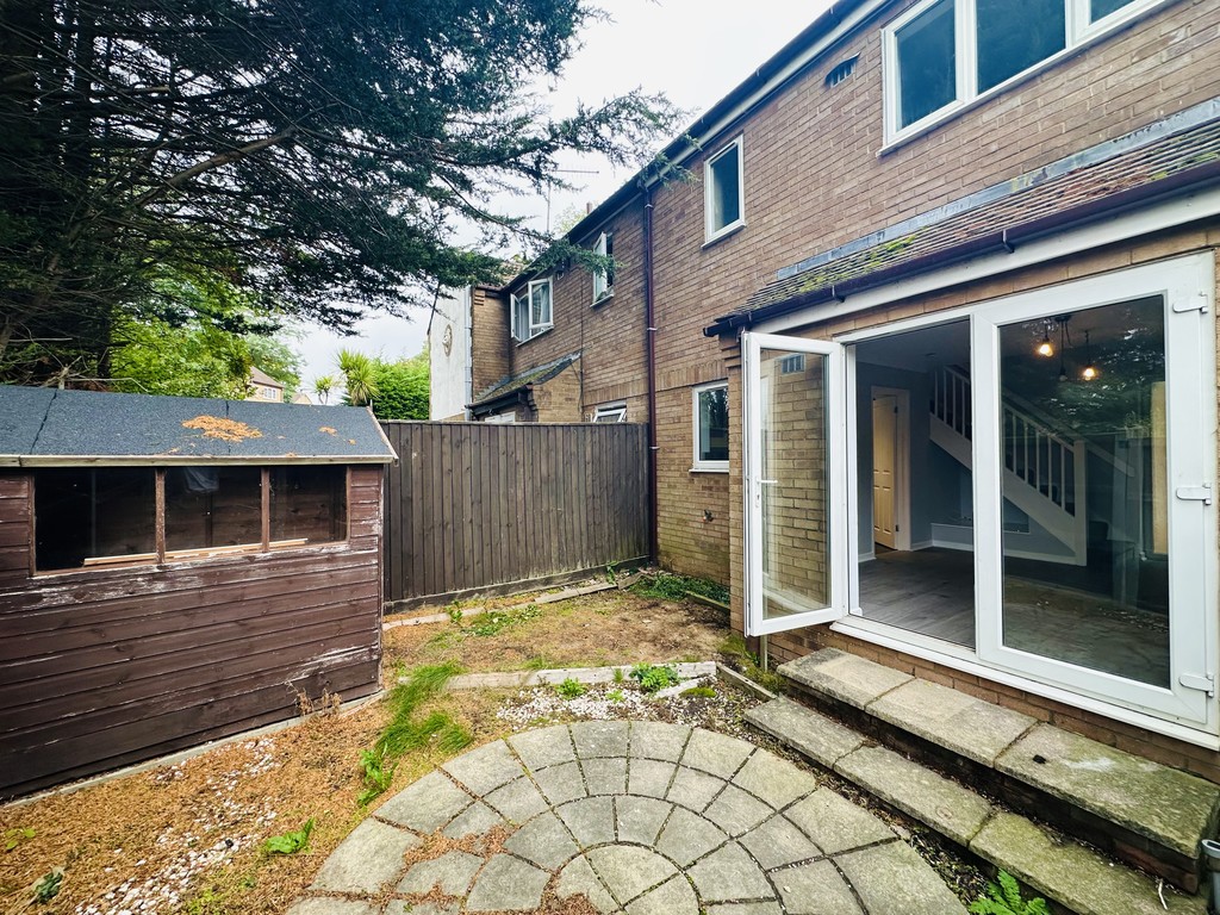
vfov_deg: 85.7
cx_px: 610
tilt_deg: -0.1
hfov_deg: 102.1
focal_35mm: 14
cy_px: 458
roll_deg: +0.8
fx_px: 493
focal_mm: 2.22
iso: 80
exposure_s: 1/99
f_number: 2.2
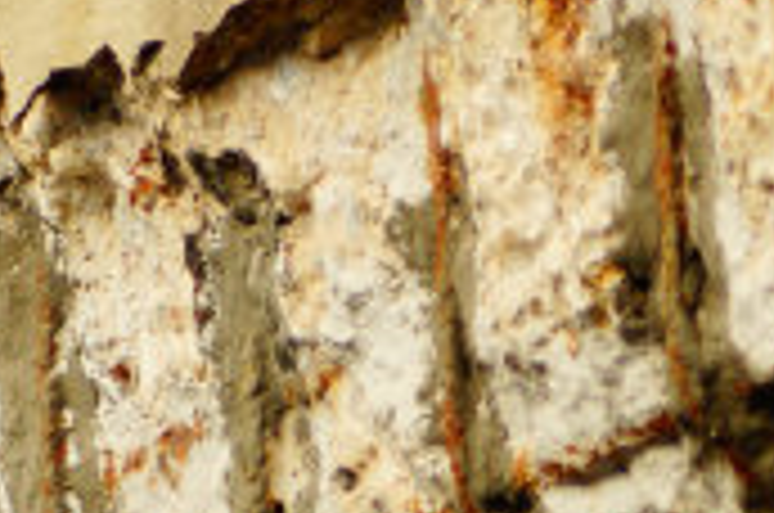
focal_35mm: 747
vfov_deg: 1.8
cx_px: 418
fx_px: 16031
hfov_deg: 2.8
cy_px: 452
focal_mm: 140
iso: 200
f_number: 5.6
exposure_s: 1/250
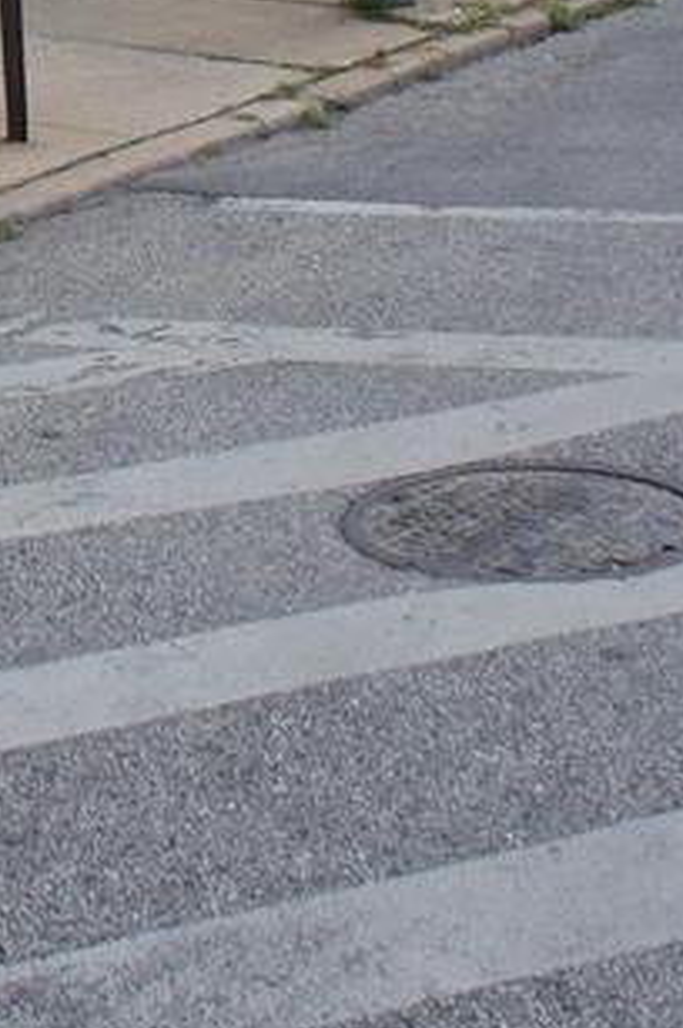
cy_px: -733
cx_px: -273
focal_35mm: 95
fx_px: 2709
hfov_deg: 13.7
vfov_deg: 17.9
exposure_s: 1/500
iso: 200
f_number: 7.1
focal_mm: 18
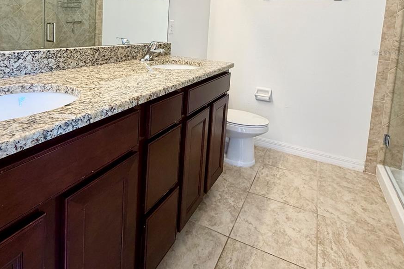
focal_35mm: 20
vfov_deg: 57.2
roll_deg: +1.8
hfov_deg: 84.0
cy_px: 53
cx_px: 197
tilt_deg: -5.2
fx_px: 224
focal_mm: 2.22
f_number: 2.2
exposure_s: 1/120
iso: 200
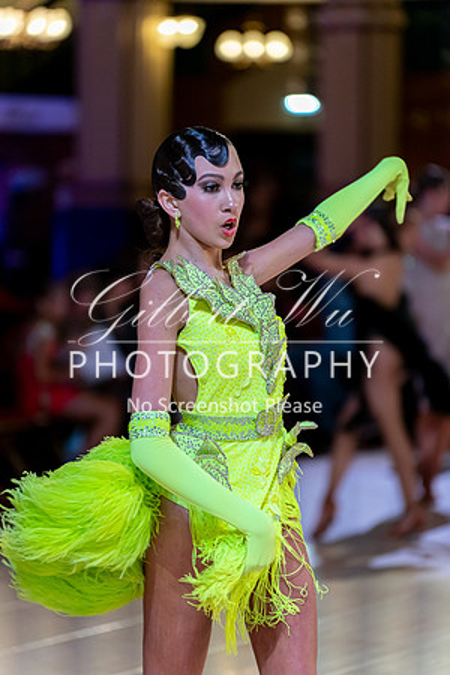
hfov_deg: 9.1
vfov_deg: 13.7
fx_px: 2812
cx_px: 225
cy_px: 338
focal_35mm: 150
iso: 3200
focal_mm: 150
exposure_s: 1/800
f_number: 2.8
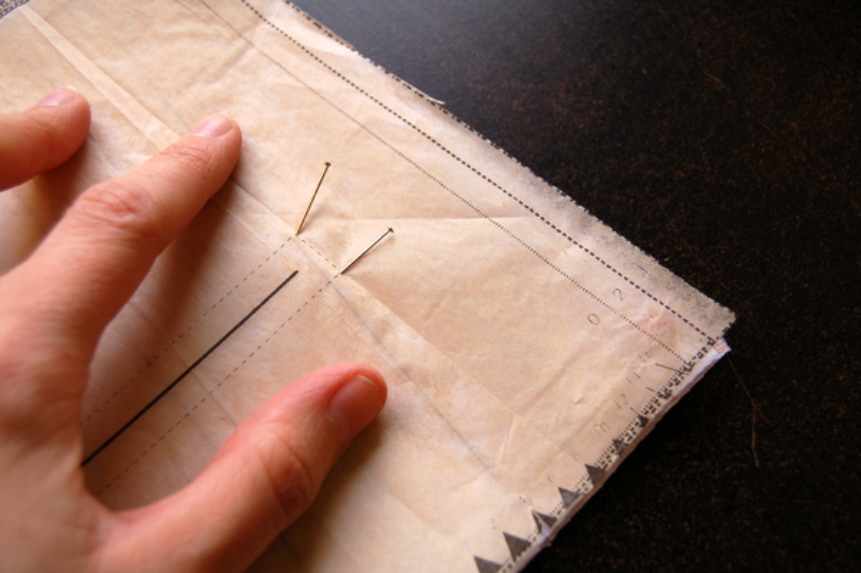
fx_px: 1147
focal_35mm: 48
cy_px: 286
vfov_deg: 28.0
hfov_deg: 41.1
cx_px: 430
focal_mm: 32
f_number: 5.6
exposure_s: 1/125
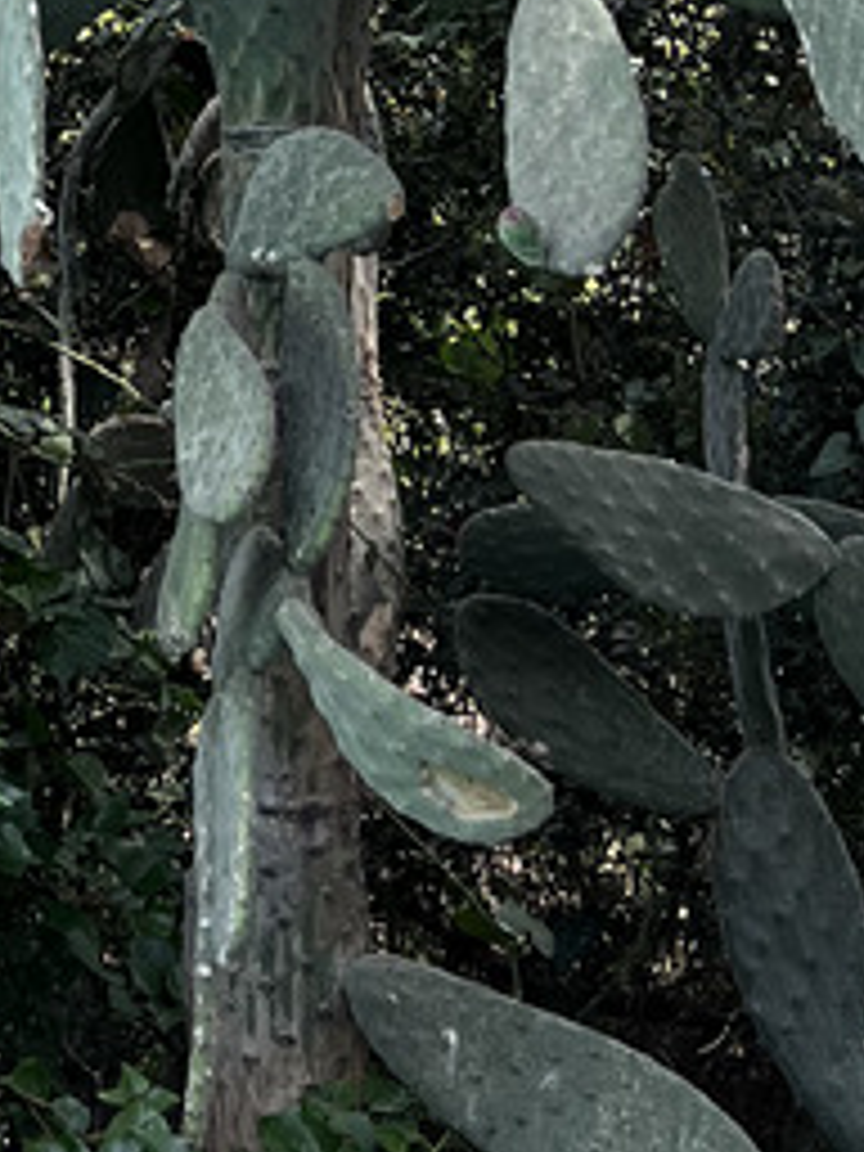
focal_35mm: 122
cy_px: -612
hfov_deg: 11.5
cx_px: -554
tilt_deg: +19.2
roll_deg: +0.9
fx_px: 4060
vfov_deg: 14.9
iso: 50
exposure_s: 1/526
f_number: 1.5
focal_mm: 5.7
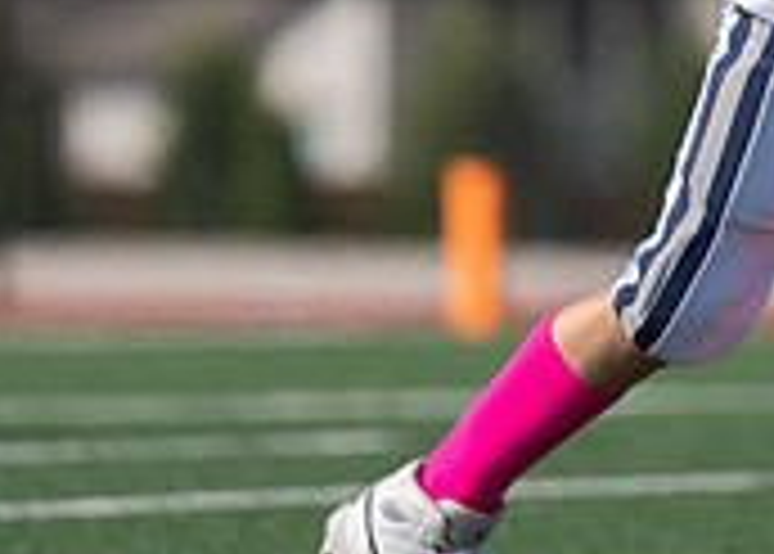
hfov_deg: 2.3
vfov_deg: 1.6
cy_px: -294
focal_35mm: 886
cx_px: 859
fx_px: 19484
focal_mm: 200
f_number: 2.8
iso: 100
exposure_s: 1/2500
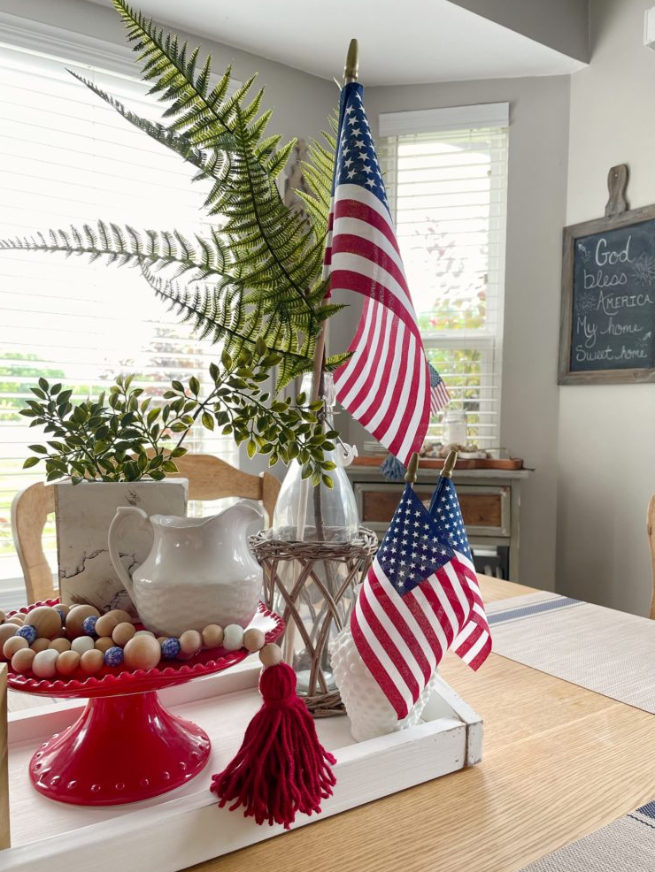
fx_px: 681
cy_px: 443
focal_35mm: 27
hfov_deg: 51.4
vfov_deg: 65.3
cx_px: 336
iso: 64
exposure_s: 1/121
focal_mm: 4.2
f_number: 1.6
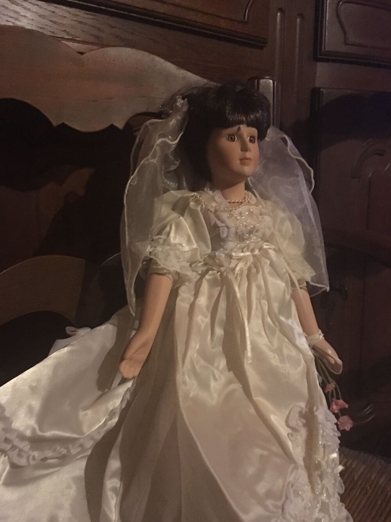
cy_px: 261
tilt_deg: -12.7
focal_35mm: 29
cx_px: 196
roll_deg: +1.9
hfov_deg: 48.2
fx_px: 437
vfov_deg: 61.7
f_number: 2.2
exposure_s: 1/17
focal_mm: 4.15
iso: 640
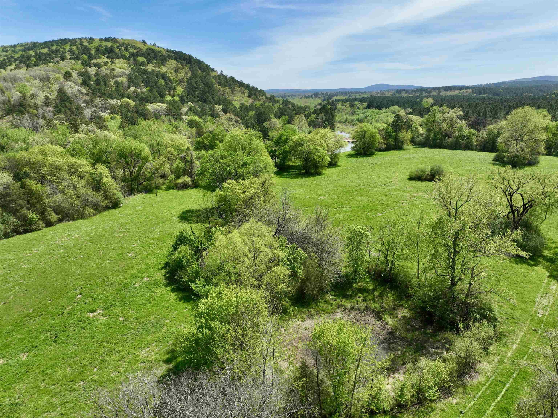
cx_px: 279
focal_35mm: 24
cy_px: 209
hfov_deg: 71.6
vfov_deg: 56.8
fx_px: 387
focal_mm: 12.29
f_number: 2.8
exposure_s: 1/640
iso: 140
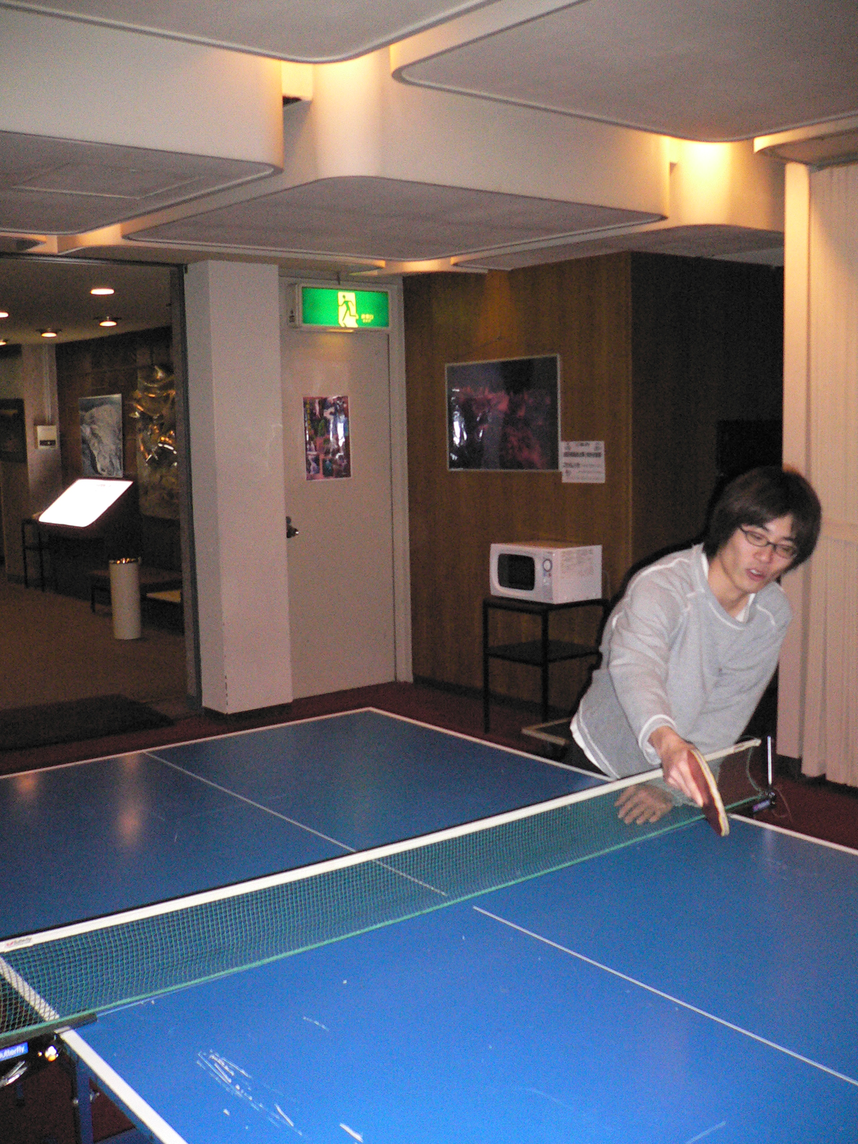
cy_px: 572
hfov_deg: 40.7
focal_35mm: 35
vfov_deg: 52.6
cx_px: 429
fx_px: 1157
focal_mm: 5.8
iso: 400
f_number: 2.8
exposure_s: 1/60
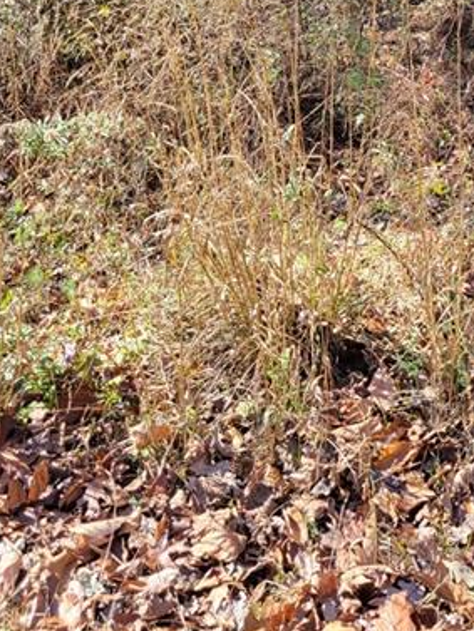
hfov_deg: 26.9
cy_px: 32
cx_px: 390
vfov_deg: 33.7
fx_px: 967
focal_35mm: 53
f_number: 1.8
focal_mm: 5.4
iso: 40
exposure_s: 1/255
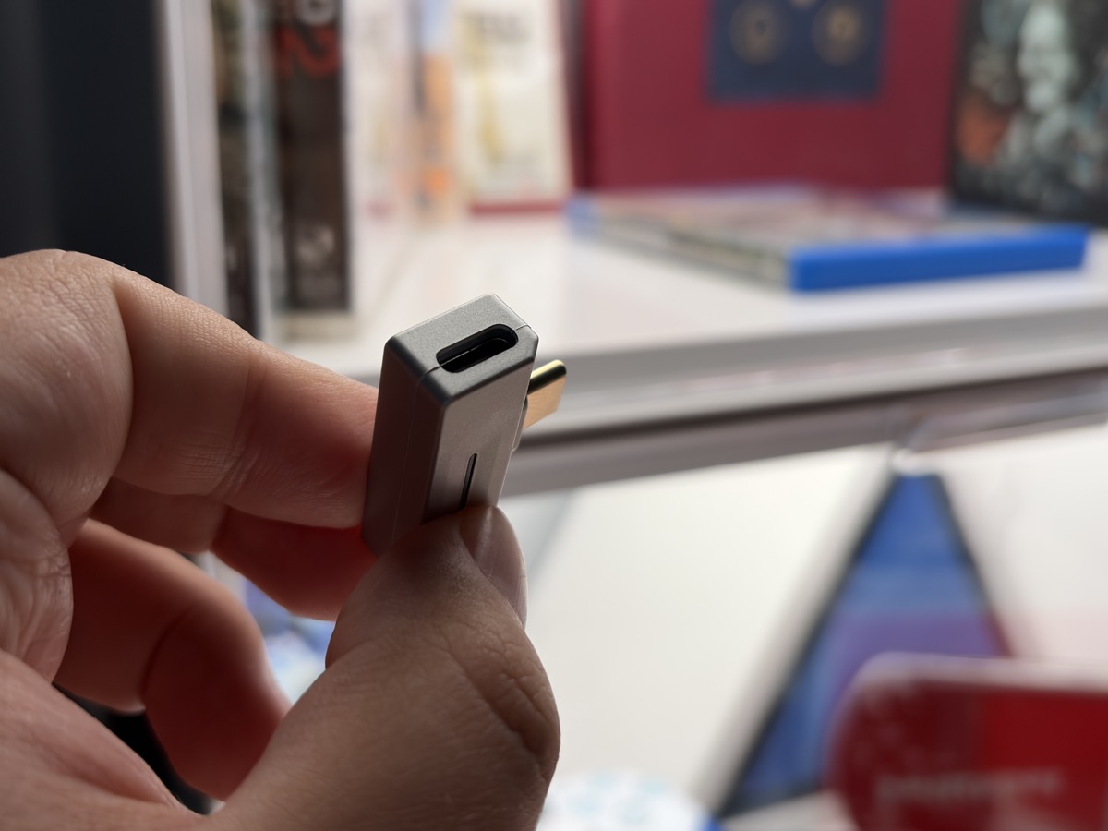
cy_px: 416
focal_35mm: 35
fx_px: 1120
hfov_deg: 52.6
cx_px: 554
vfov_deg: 40.7
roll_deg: +0.0
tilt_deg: -14.5
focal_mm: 5.96
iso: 40
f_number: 1.6
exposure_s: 1/111
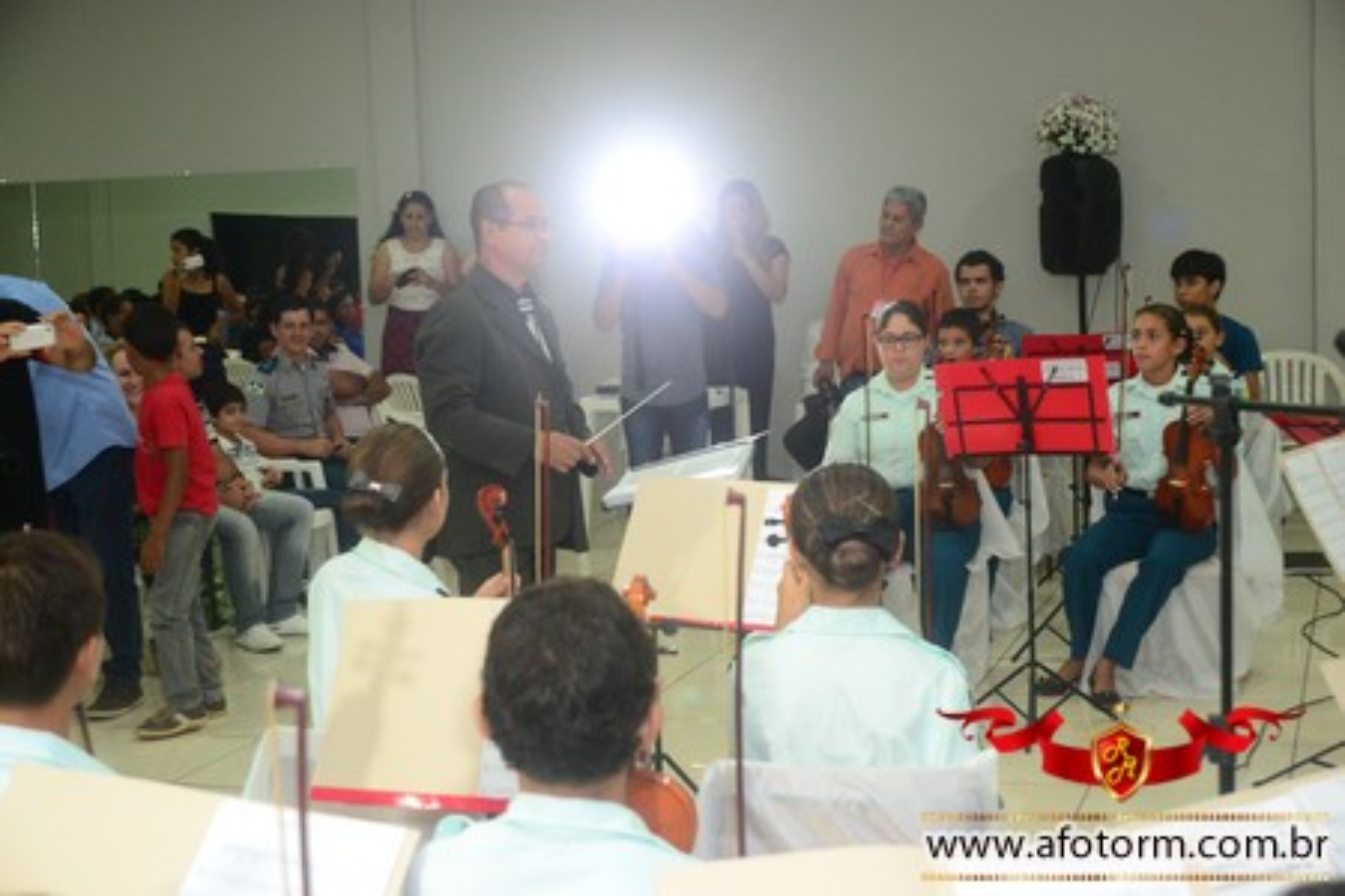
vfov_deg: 25.8
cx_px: 672
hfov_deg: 37.9
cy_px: 448
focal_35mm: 52
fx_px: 1961
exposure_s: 1/60
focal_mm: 35
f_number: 4.2
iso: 1600
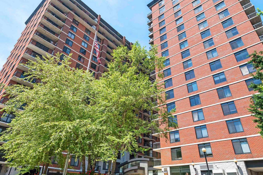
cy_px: 80
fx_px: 168
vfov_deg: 55.1
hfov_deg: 76.1
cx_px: 135
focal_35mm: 23
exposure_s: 1/200
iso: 500
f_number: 16
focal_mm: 16
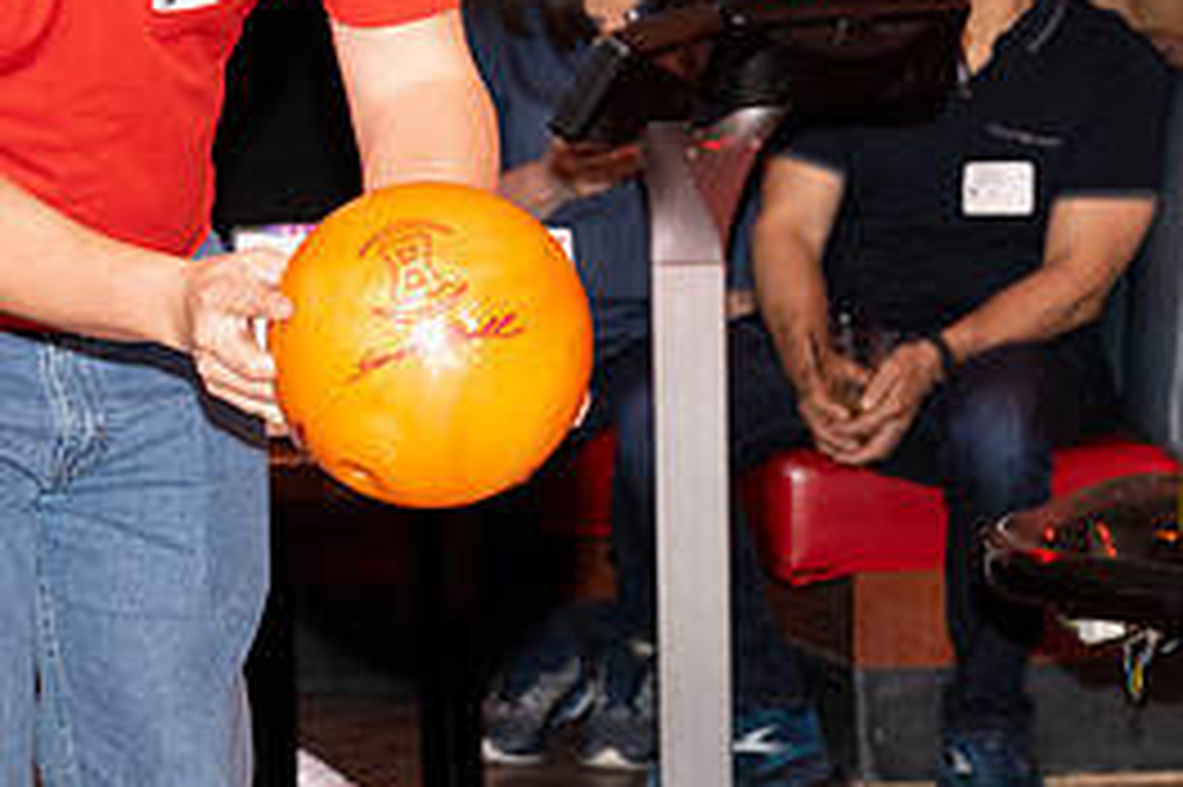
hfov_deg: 10.8
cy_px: 16
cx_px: 441
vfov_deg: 7.2
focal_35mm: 190
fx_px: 6239
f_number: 5.6
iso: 2000
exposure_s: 1/100
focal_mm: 86
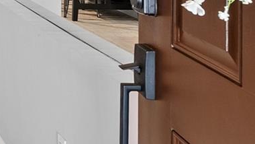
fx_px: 507
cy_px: -94
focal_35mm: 75
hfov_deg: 21.8
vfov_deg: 14.6
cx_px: -158
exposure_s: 1.6
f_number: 9
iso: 100
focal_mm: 17
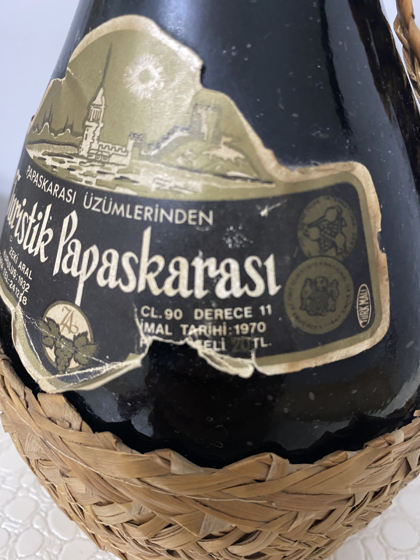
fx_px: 421
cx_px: 210
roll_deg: -5.1
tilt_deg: -29.8
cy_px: 280
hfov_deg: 53.1
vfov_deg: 67.3
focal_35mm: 26
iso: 1000
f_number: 1.8
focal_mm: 4.25
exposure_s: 1/25
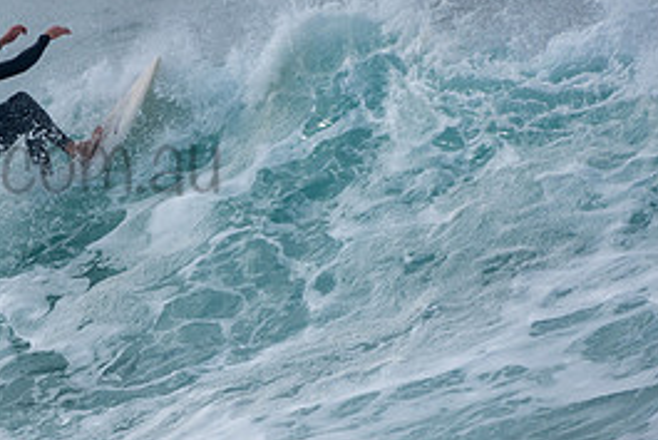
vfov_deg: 0.9
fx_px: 28784
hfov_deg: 1.3
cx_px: -42
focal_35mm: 1574
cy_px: 135
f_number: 6.3
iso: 100
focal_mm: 480
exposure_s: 1/500
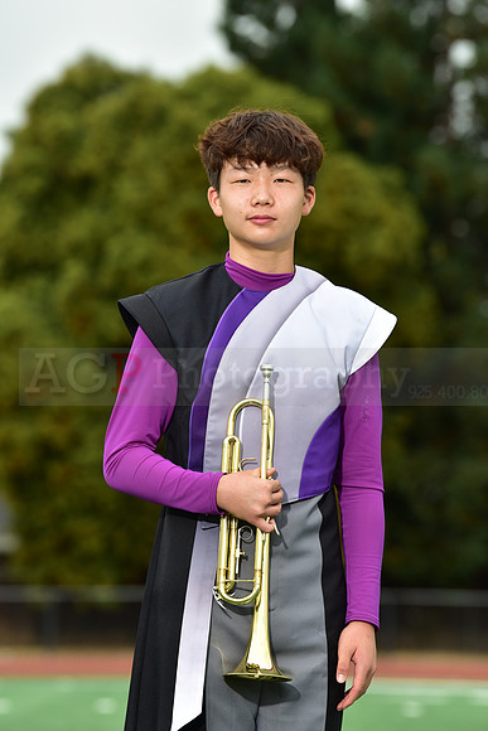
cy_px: 366
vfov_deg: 11.4
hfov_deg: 7.6
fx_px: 3658
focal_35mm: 180
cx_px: 244
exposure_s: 1/250
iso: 500
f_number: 5
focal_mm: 180
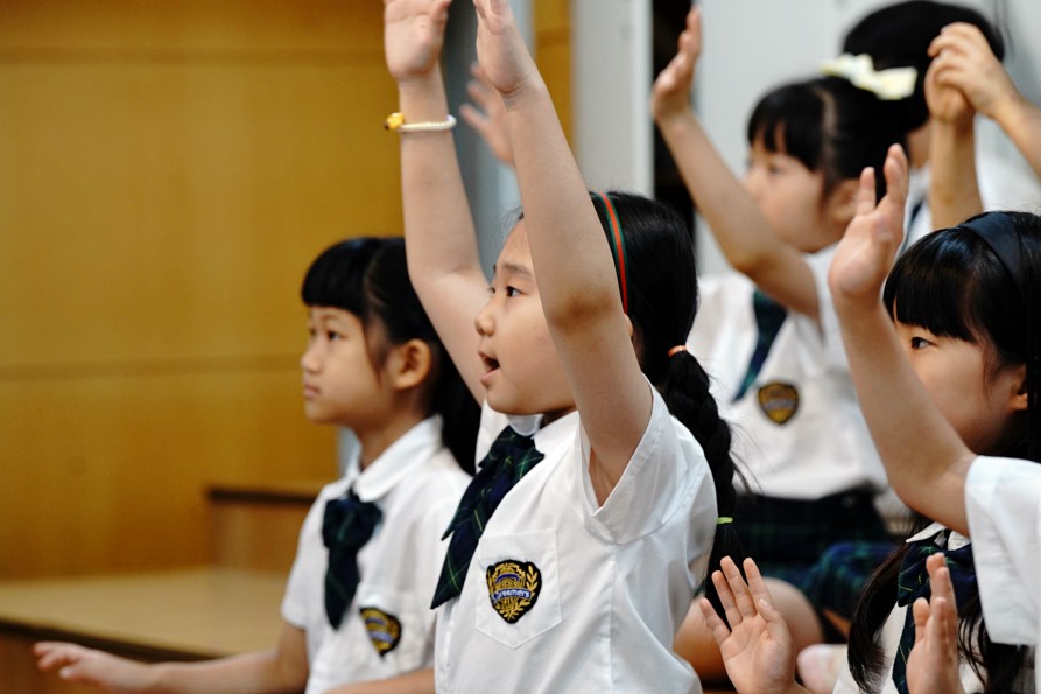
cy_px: 349
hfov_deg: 16.7
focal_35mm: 123
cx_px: 519
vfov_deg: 11.1
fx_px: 3556
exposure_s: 1/160
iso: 2000
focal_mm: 122
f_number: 4.5
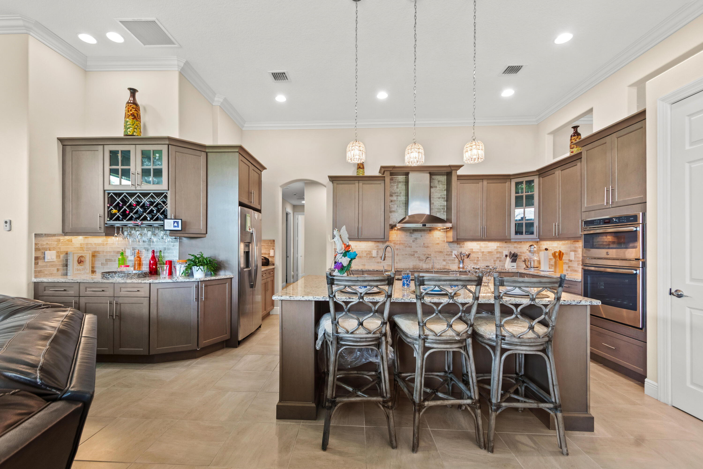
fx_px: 293
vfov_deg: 77.3
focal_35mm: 15
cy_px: 234
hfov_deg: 100.4
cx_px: 352
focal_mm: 10
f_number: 6.3
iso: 320
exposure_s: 1/8
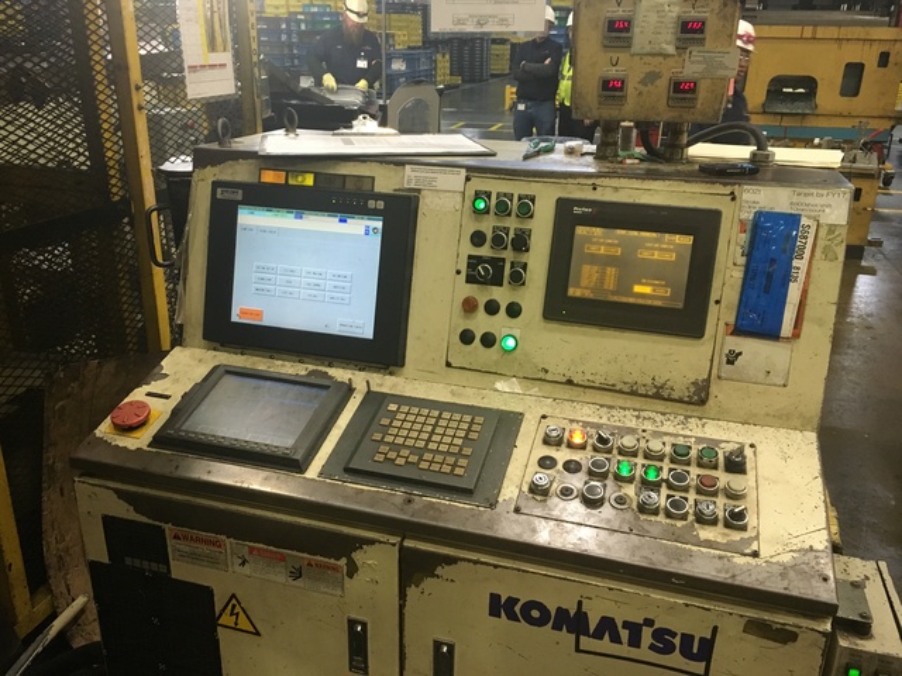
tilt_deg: -21.3
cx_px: 451
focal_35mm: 29
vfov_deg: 48.2
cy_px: 338
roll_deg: -0.5
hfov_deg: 61.7
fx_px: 756
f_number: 2.2
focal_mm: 4.15
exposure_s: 1/30
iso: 200
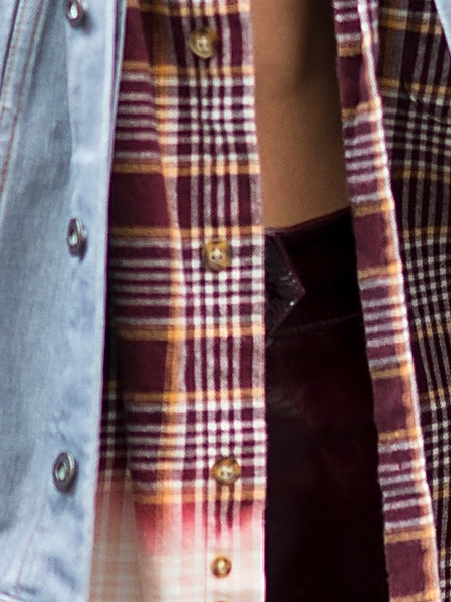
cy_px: -96
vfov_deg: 4.8
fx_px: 7180
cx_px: 237
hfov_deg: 3.6
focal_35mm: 413
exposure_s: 1/2000
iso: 250
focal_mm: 85
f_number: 1.4
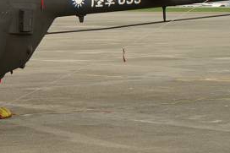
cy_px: -25
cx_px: -33
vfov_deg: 9.1
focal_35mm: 149
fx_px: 951
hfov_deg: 13.5
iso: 100
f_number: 6.3
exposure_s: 1/80
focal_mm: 30
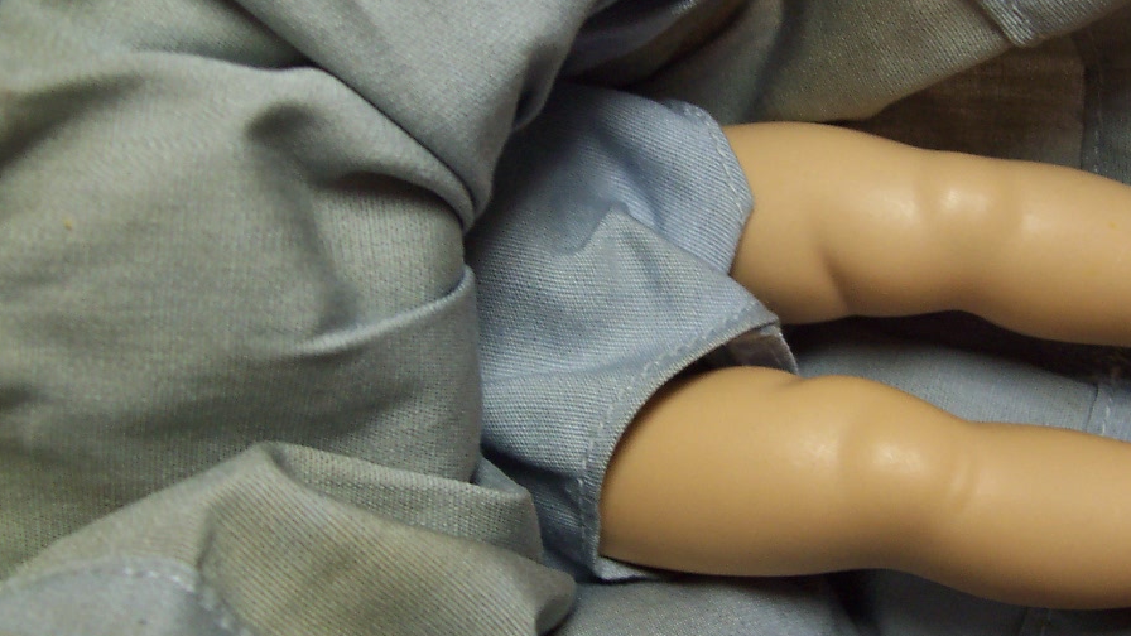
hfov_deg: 38.3
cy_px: 304
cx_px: 708
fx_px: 1619
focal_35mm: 54
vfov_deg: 22.2
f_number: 2.8
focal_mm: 5.6
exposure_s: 1/60
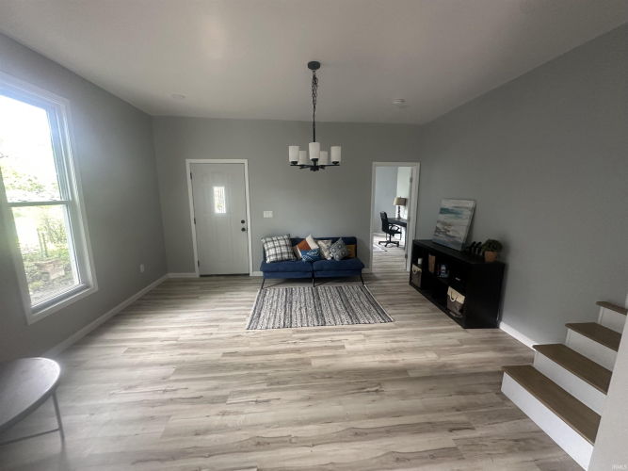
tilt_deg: -9.2
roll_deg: +0.1
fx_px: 254
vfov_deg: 85.7
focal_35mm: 14
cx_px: 314
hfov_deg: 102.1
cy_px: 236
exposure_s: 1/90
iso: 320
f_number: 2.2
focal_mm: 2.22
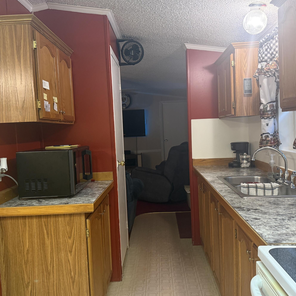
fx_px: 310
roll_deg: +2.6
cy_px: 150
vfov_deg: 51.1
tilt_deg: -3.4
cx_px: 145
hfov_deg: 51.1
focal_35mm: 32
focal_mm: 6.76
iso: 320
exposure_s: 1/60
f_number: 1.78
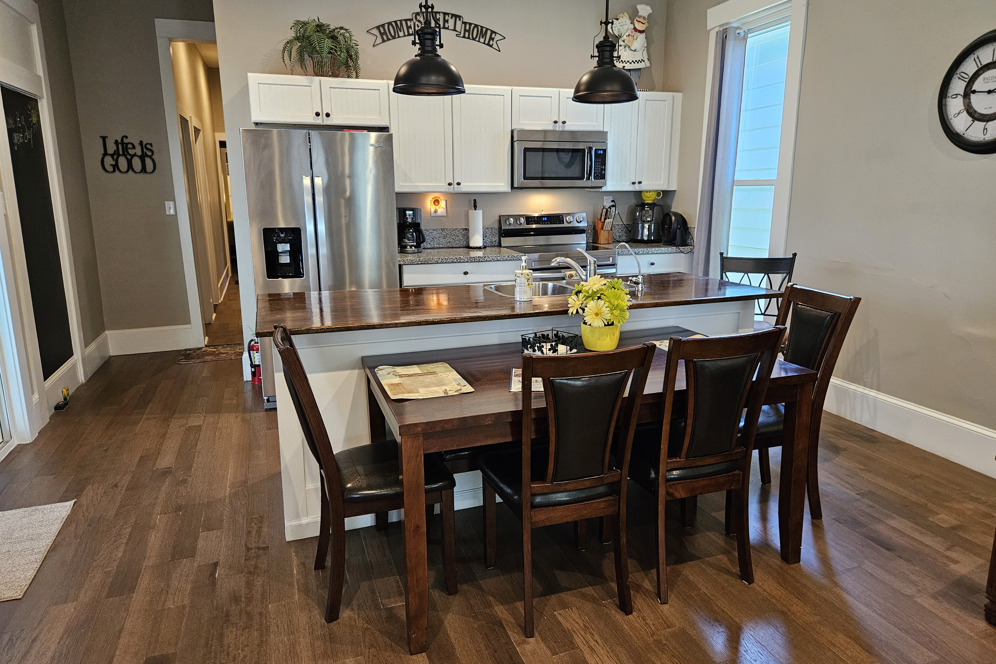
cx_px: 499
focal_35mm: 24
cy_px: 337
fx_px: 664
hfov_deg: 73.7
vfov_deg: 53.1
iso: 640
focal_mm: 5.4
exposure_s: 1/120
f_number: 1.8
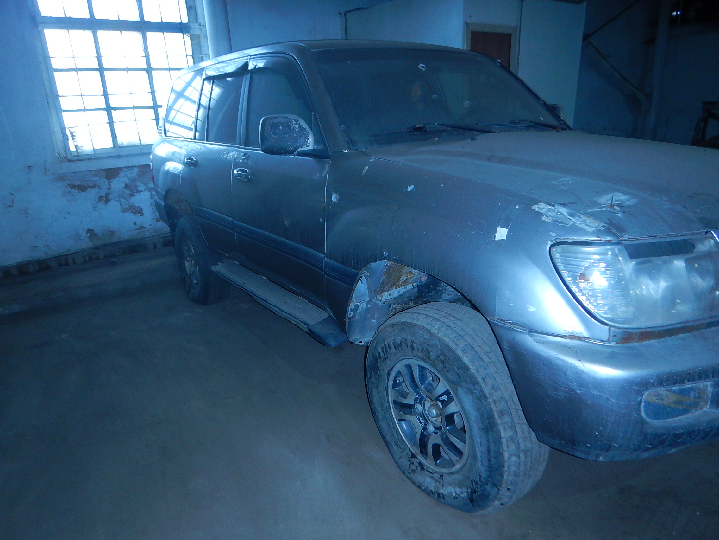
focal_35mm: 24
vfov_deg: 56.8
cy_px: 270
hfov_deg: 71.6
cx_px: 360
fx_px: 498
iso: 200
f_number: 2.8
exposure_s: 1/30
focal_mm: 4.3
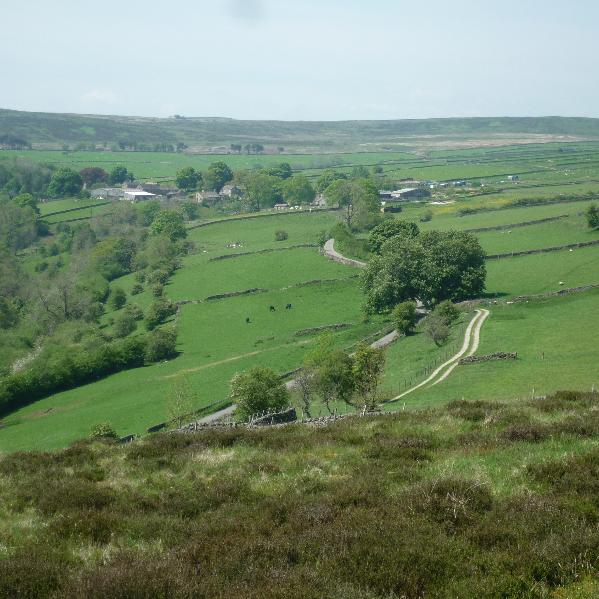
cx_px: 297
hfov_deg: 20.9
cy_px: 298
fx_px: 1625
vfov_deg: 20.9
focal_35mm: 83
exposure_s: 1/500
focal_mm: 12.2
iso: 100
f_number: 4.9
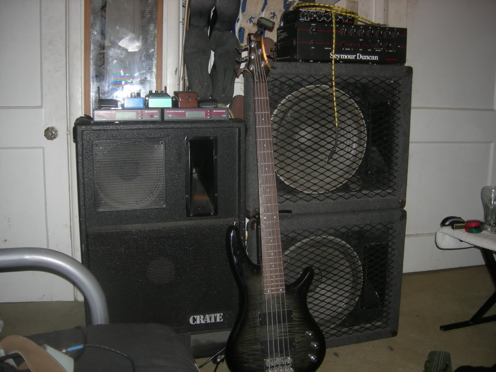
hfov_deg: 51.4
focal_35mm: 36
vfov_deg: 39.7
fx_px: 516
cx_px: 248
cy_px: 186
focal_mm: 7.5
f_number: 2.7
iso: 64
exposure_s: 1/60.1
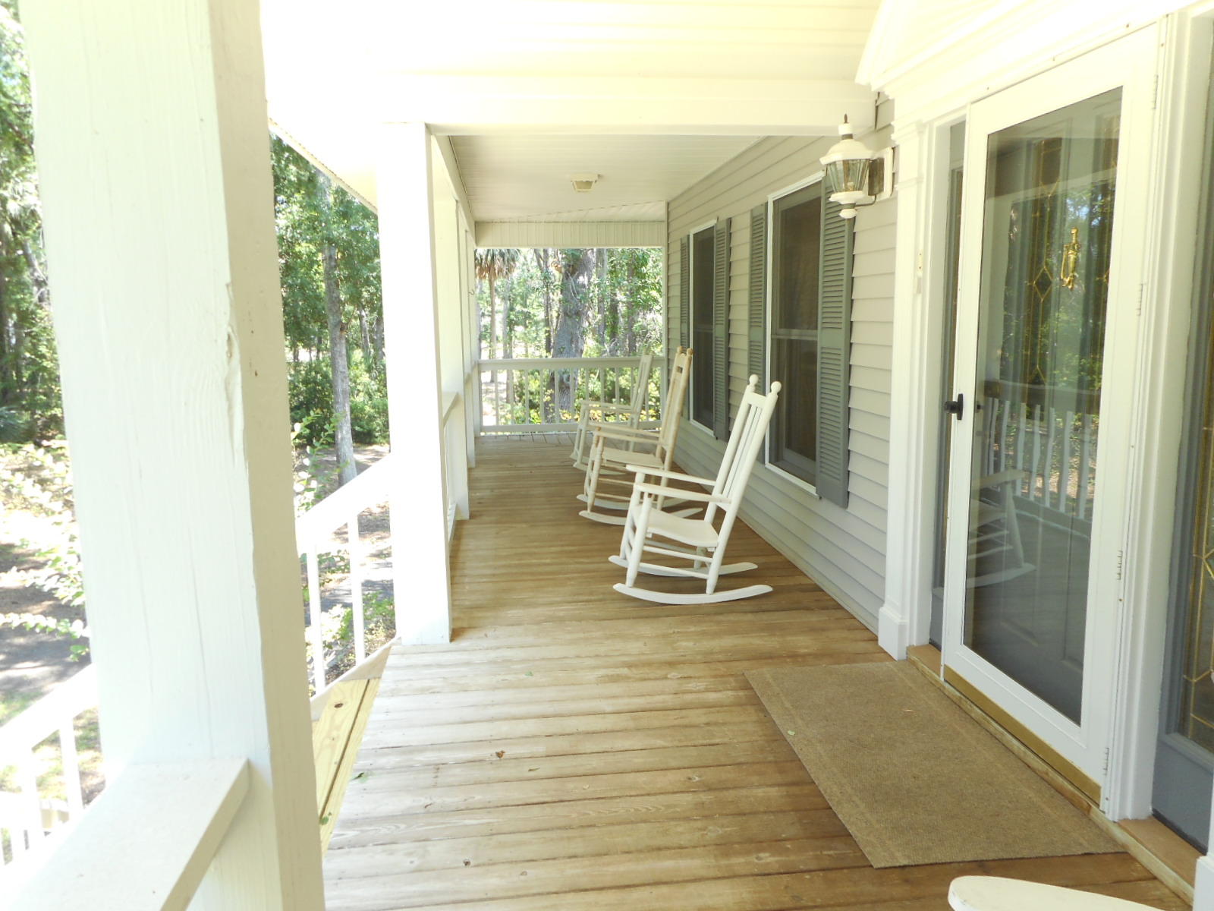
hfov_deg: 69.4
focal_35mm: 25
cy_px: 456
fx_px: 877
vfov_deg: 54.9
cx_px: 607
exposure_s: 1/30
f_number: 3.7
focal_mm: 4.5
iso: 80
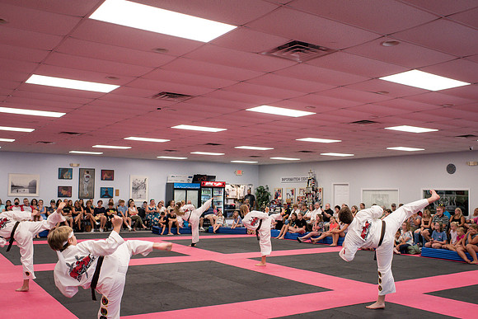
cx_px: 245
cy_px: 159
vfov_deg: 36.4
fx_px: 485
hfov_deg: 52.5
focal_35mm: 37
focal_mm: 35
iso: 1250
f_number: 5
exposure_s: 1/200
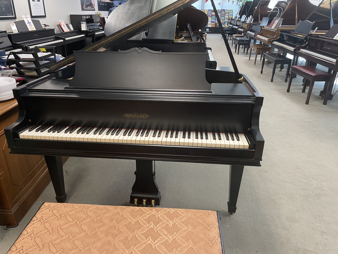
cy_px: 127
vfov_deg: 53.1
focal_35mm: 26
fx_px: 254
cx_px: 169
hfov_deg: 67.3
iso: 160
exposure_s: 1/60
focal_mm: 4.2
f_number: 1.6
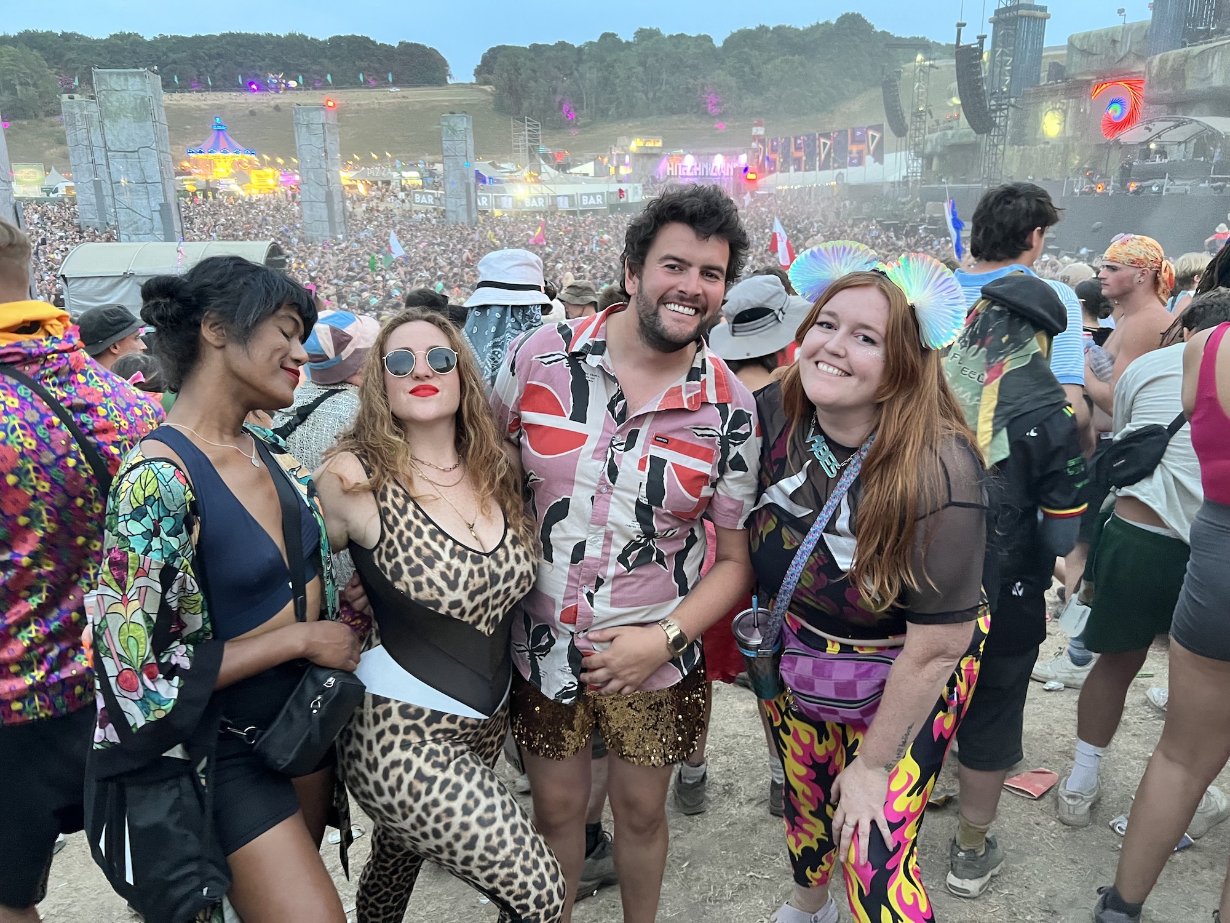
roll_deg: -0.1
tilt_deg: -14.0
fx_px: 924
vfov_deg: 53.1
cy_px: 462
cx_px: 615
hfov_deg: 67.3
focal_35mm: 26
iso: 400
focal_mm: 5.7
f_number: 1.5
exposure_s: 1/35
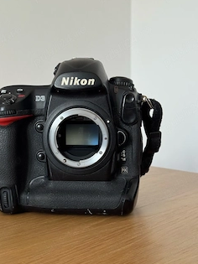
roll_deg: +0.1
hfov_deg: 24.0
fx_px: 466
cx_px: 76
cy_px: 122
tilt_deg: -3.7
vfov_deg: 31.7
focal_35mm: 61
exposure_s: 1/77
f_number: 1.78
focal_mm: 6.76
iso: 100
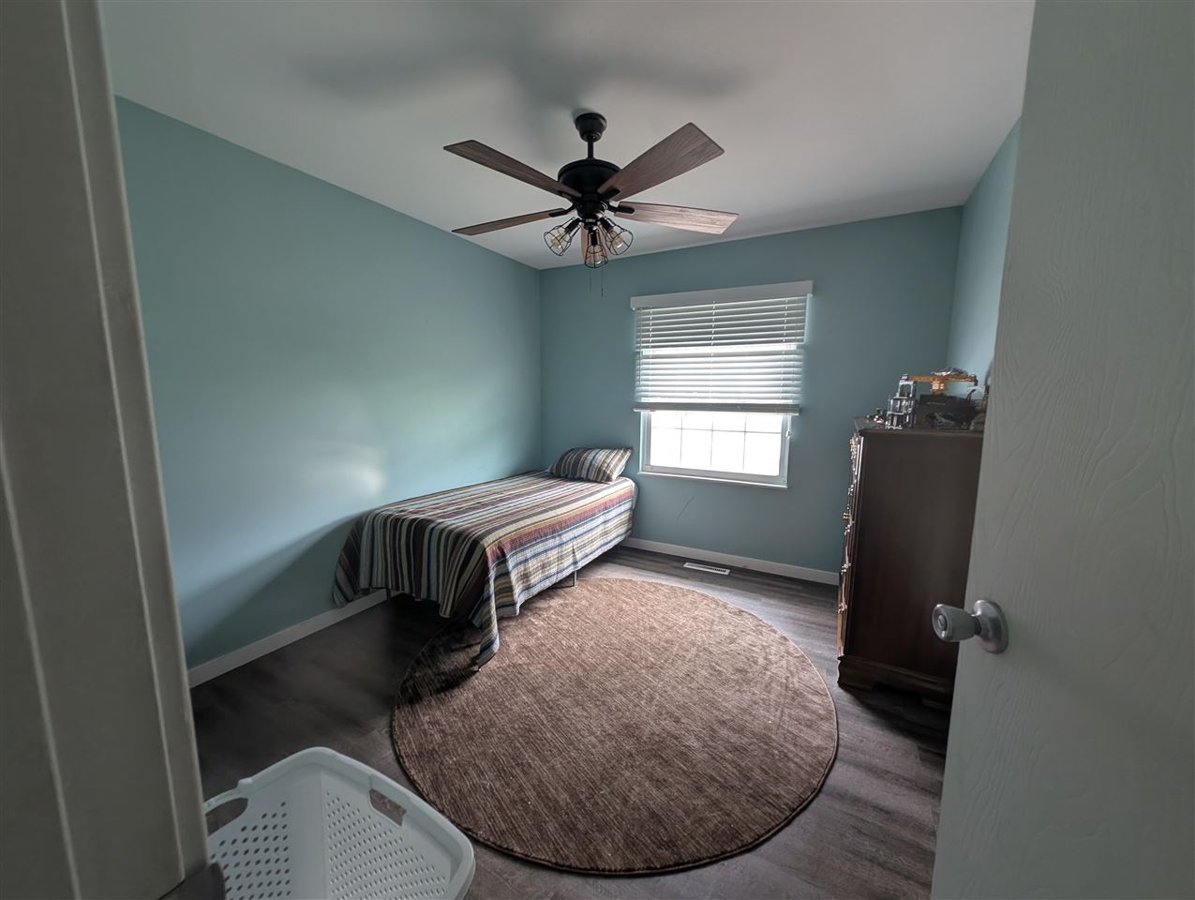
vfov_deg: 94.6
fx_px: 415
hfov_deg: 110.5
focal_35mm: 12
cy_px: 450
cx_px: 598
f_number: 1.95
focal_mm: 2.23
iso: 98
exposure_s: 1/53.9
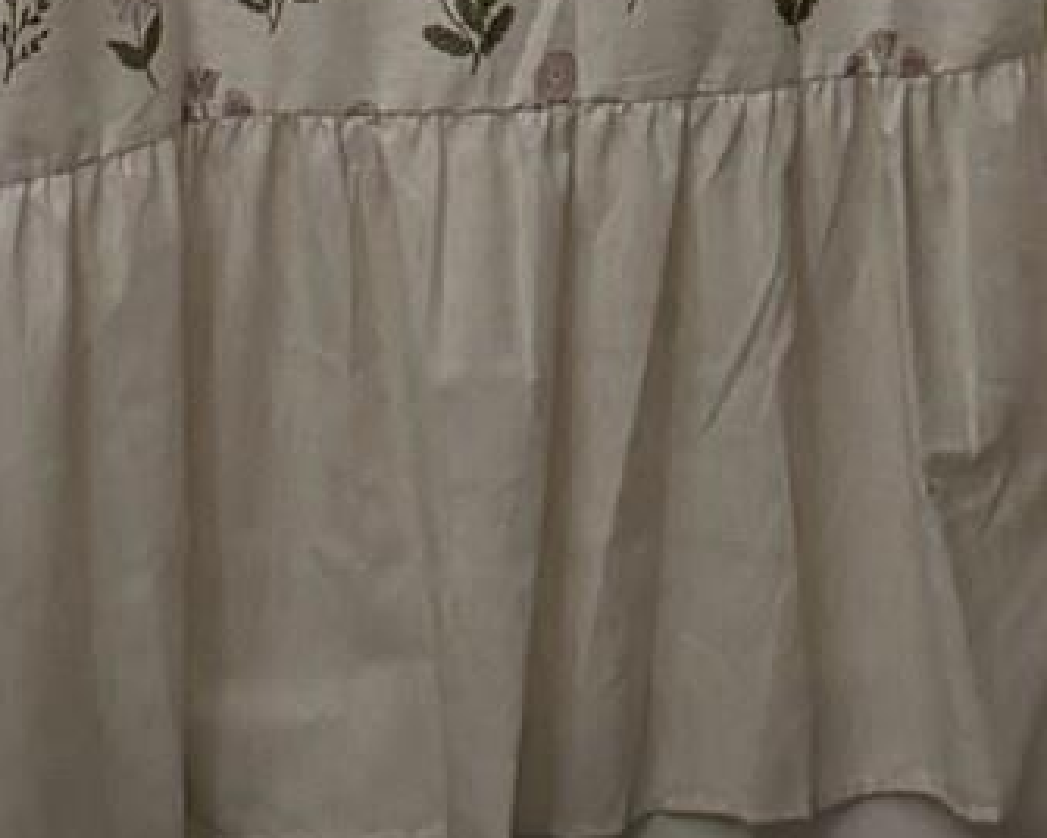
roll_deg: -0.4
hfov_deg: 11.9
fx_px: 4989
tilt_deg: -4.7
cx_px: 972
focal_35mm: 161
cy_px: -1148
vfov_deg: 8.7
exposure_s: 1/120
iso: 160
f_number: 1.78
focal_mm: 6.76
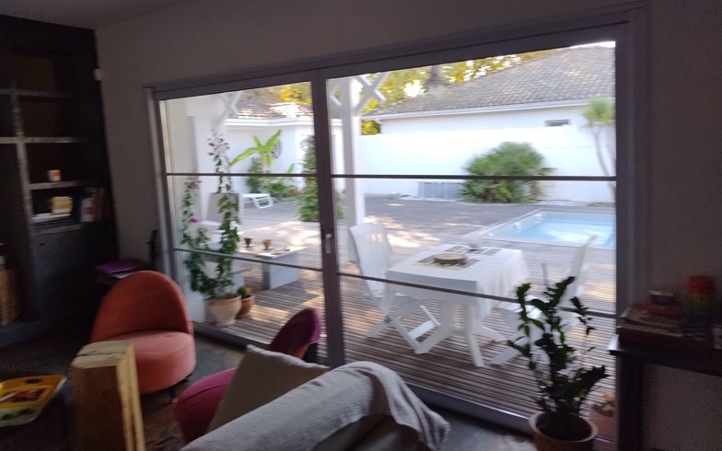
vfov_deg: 47.5
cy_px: 197
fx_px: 512
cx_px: 361
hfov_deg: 70.4
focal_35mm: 26
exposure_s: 1/100
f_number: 1.8
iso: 213
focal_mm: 5.56
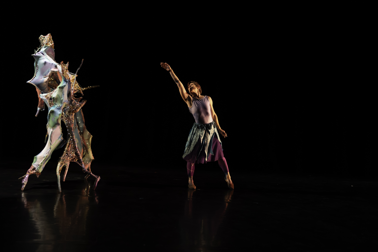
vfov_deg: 34.2
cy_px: 126
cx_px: 189
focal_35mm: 39
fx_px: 409
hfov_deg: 49.6
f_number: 3.2
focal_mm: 39
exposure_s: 1/250
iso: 2000
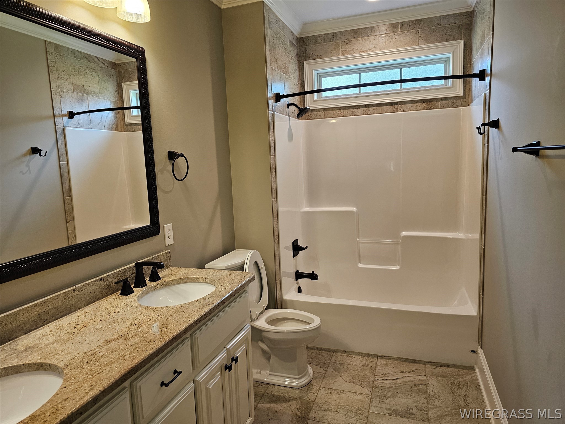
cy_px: 212
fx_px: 375
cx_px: 282
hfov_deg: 73.9
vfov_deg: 58.9
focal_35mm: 23
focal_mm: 6.3
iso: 160
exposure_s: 1/120
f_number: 1.7
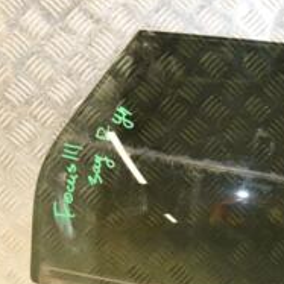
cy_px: 191
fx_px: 950
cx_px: 325
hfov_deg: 16.4
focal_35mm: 102
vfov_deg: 17.0
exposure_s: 1/100
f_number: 5
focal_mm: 25
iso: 800
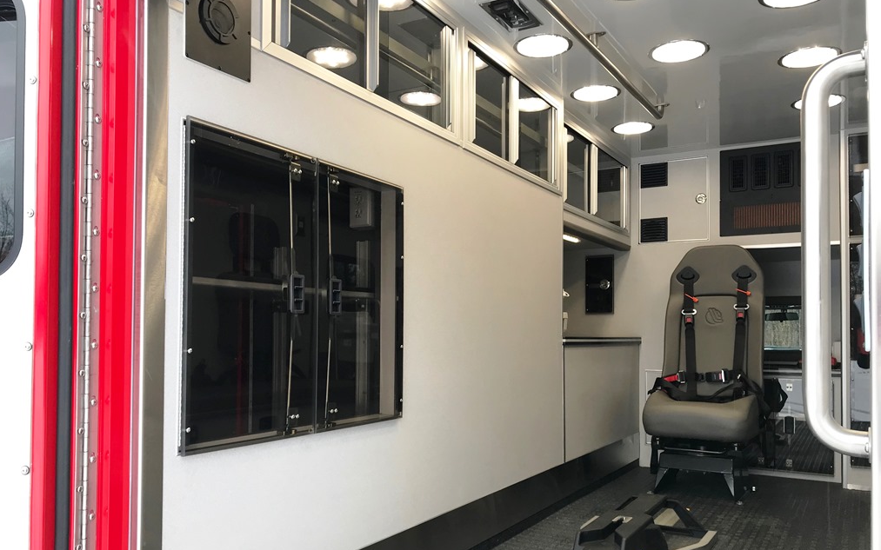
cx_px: 437
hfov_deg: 62.9
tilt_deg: +1.1
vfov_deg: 41.7
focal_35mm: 30
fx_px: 720
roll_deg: -1.1
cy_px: 323
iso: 25
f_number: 1.8
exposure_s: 1/108
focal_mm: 3.99
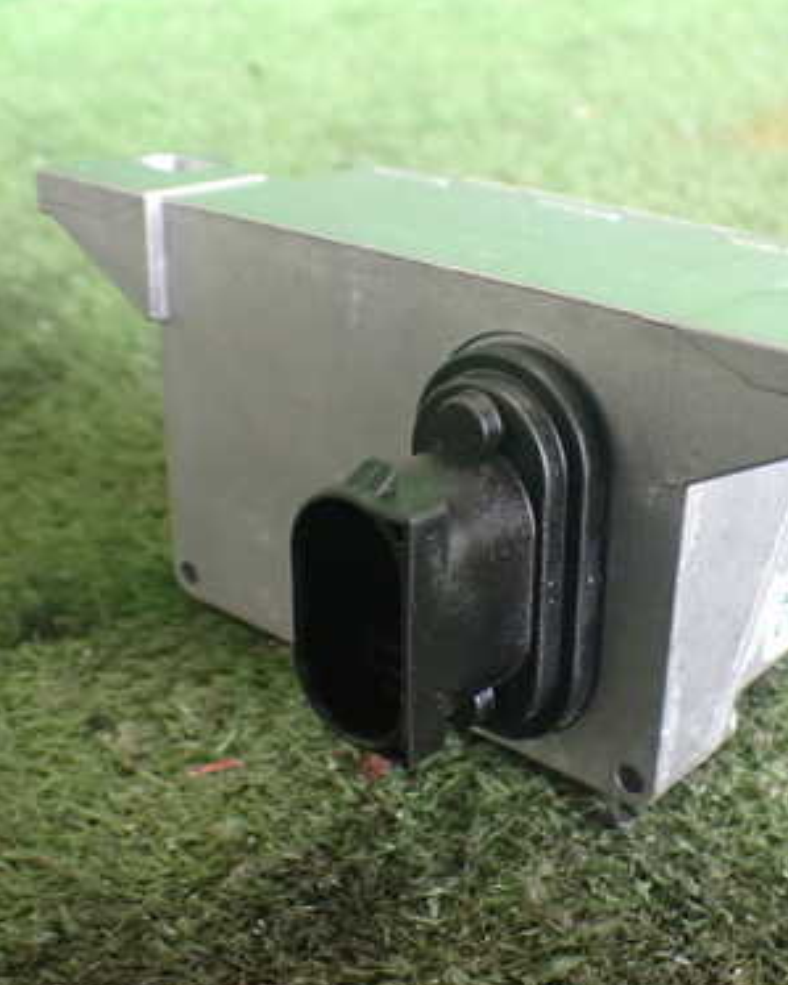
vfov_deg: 39.5
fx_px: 1371
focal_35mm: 47
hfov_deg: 31.8
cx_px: 532
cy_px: 479
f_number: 2.3
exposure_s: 1/125
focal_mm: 5.4
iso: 800
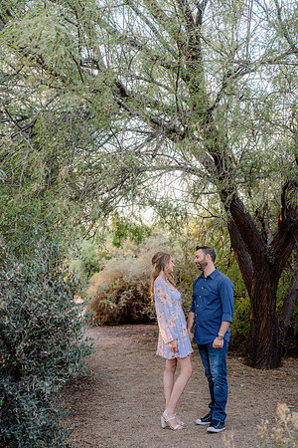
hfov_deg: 20.0
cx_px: 149
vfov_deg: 29.7
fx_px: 844
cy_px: 224
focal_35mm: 68
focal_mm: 68
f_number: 4
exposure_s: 1/250
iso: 1000
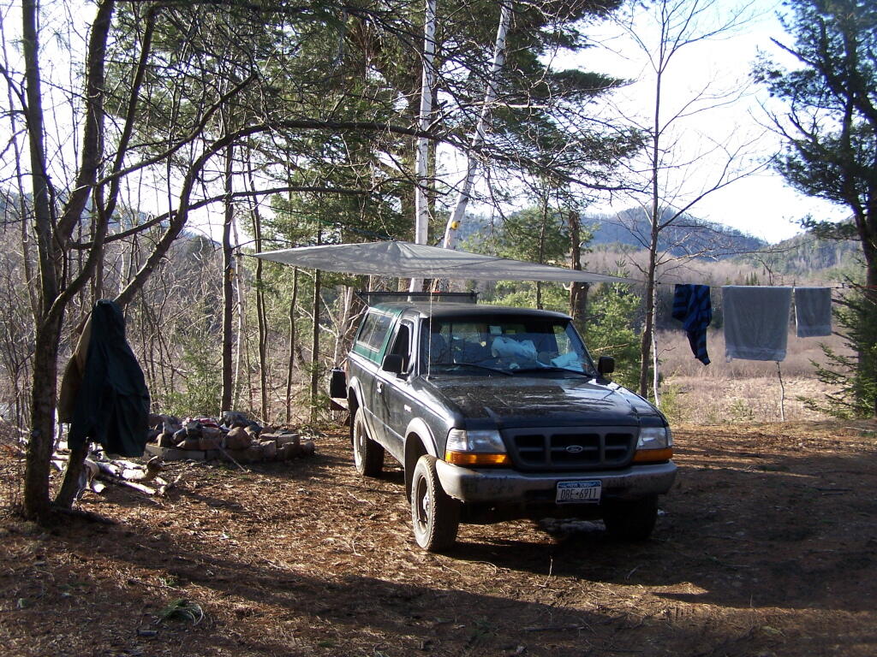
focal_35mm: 38
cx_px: 438
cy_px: 328
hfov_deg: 49.0
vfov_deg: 37.7
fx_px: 963
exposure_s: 1/200
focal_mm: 6.3
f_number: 2.8
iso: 80
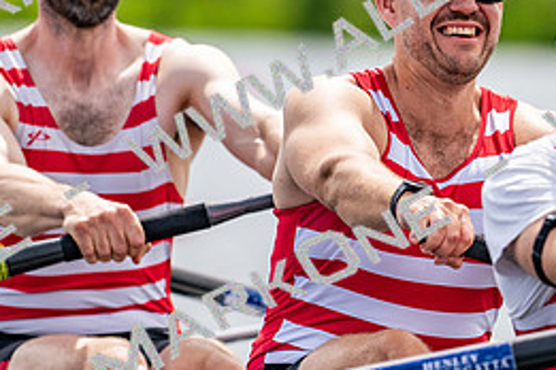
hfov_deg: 2.3
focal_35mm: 888
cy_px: 180
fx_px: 13714
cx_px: 388
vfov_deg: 1.5
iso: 320
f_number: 4.5
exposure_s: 1/2500
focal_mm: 400
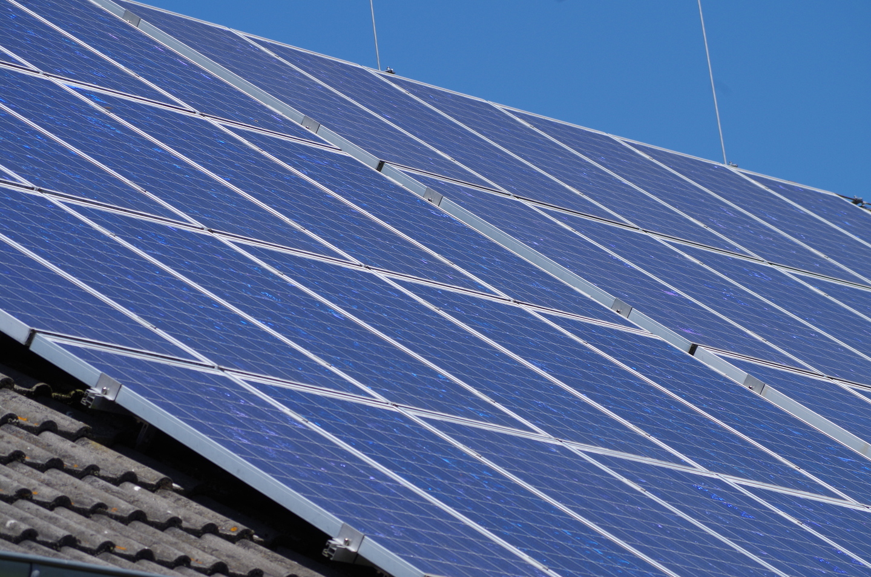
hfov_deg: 6.9
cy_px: 288
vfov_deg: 4.6
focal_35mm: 300
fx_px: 7243
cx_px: 436
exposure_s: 1/250
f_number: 8
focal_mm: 200
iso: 100
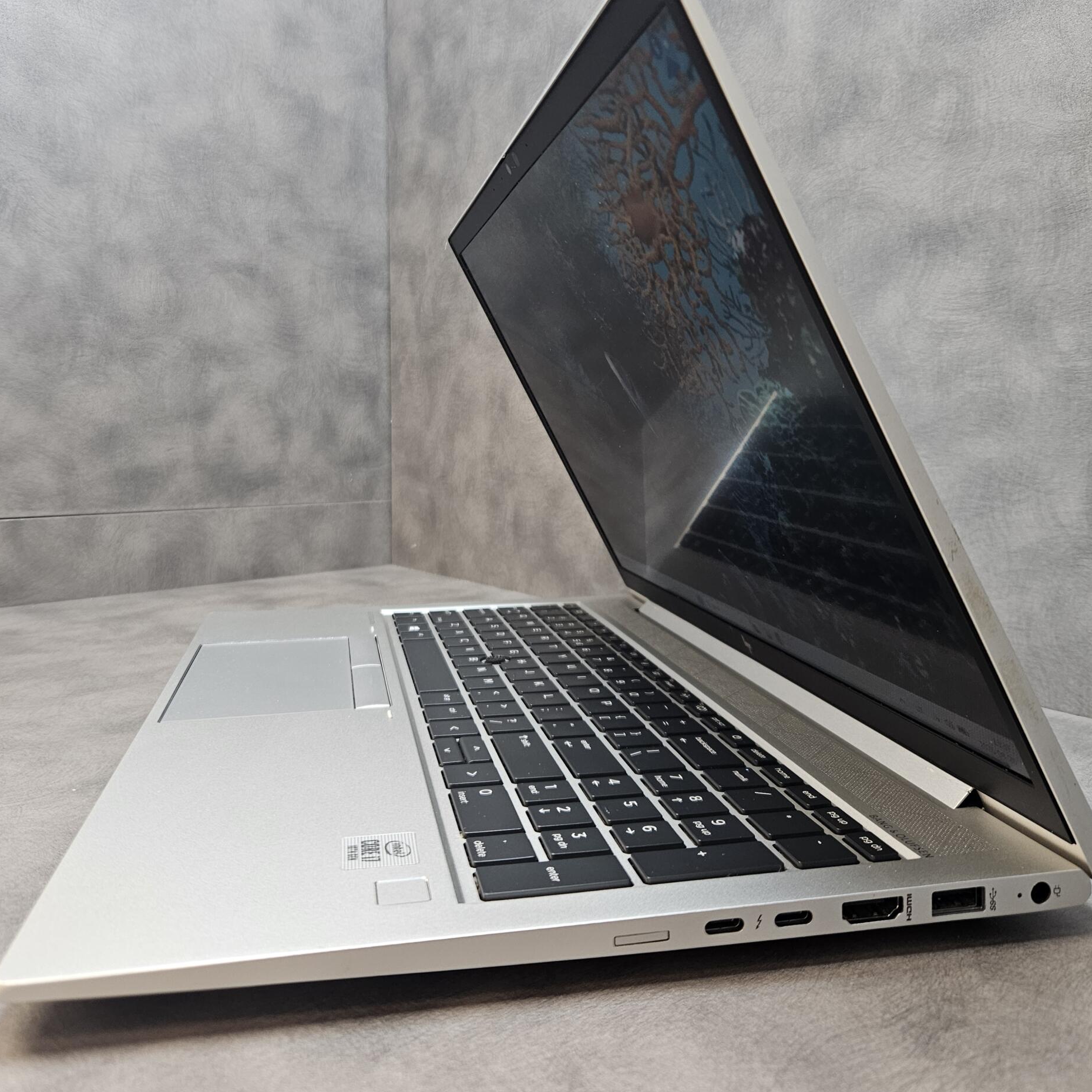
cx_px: 552
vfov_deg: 57.0
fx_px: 999
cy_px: 451
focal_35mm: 28
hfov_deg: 57.3
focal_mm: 5.4
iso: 160
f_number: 1.8
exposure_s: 1/100
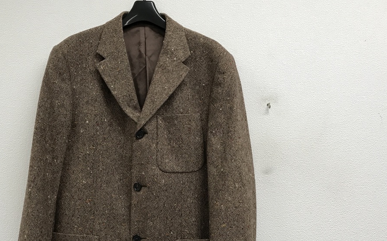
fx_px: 422
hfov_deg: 49.0
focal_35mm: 40
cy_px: 178
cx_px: 155
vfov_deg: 31.5
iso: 25
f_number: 1.8
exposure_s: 1/40
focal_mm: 3.99
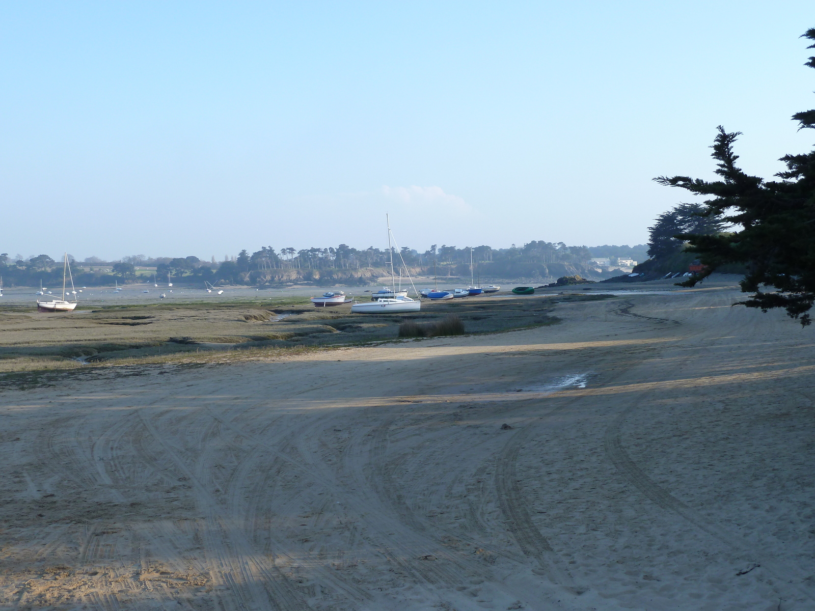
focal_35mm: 44
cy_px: 306
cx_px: 408
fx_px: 1036
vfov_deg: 32.9
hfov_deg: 42.9
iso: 80
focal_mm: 7.3
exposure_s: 1/200
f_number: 4
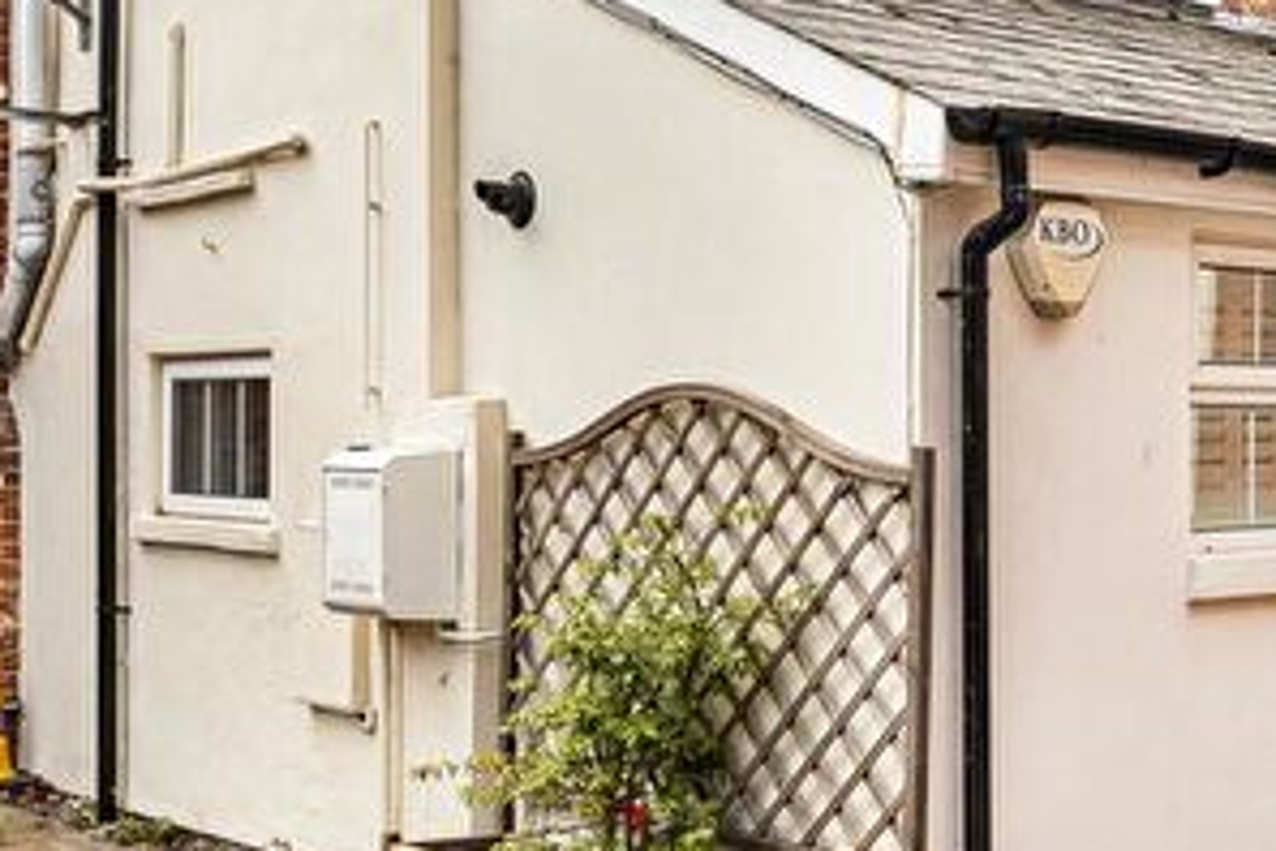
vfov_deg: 22.9
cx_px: 1048
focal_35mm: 59
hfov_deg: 32.8
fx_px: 2091
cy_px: 294
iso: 500
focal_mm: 17
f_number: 8
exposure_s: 1/320
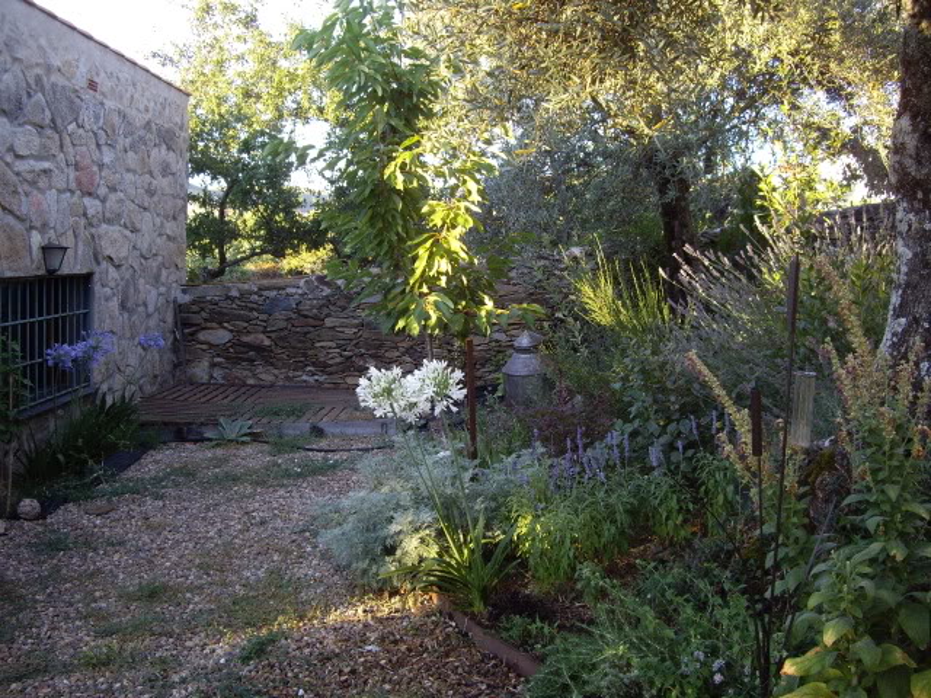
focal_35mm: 38
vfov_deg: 37.7
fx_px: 1022
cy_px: 349
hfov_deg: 49.0
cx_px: 466
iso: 100
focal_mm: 7.9
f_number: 2.8
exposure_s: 1/50
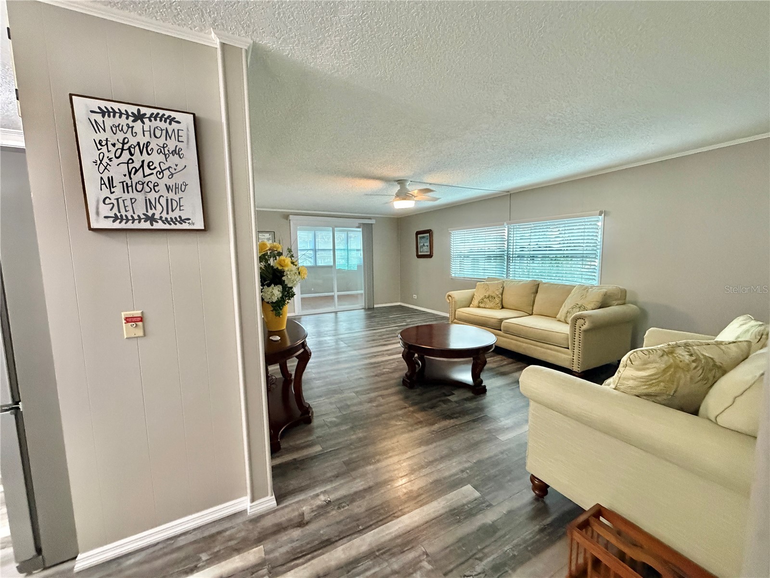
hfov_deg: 102.1
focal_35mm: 14
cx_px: 385
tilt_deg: -5.5
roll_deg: +0.6
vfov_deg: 85.7
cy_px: 289
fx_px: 311
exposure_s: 1/60
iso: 640
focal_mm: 2.22
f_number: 2.2
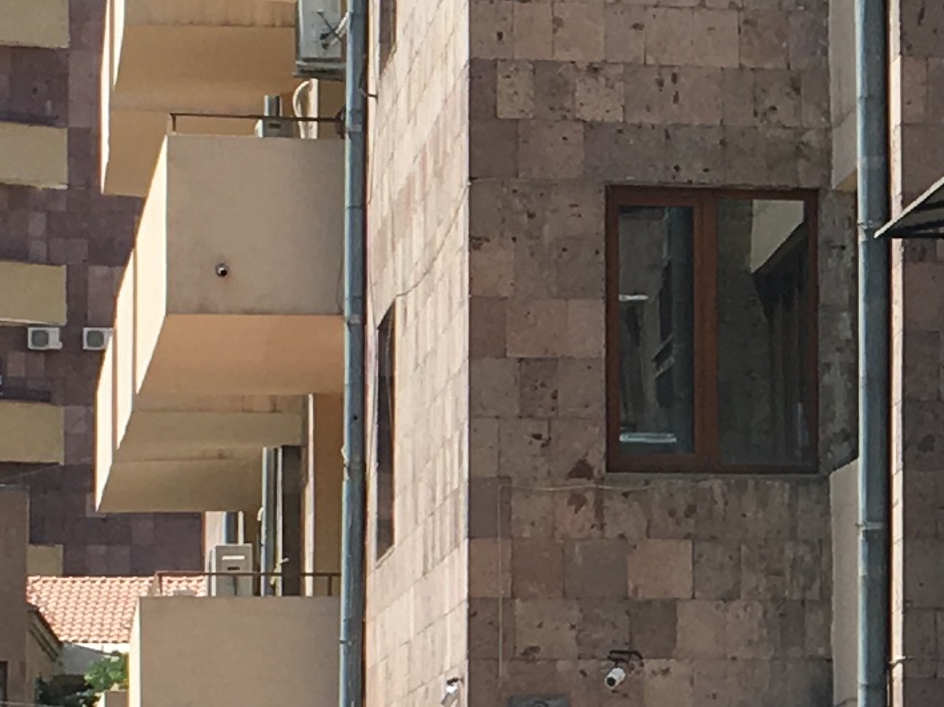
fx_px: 4497
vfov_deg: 9.0
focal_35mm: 165
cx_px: 1325
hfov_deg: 11.6
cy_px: 498
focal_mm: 4.15
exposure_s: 1/793
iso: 25
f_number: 2.2
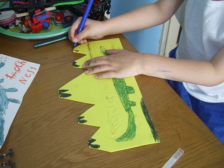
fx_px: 246
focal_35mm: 38
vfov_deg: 37.7
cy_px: 84
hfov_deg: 49.0
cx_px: 112
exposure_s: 1/20
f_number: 2.8
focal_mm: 7.8
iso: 100
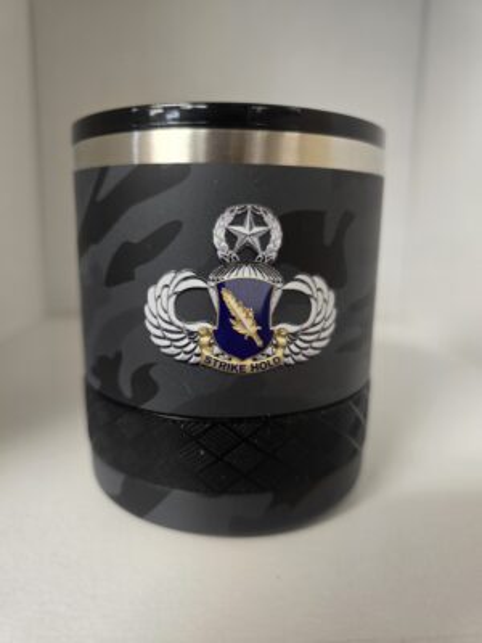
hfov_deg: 58.9
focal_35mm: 23
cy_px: 322
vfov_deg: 73.9
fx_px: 427
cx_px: 241
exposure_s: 1/39.3
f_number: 1.7
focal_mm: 6.3
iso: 640
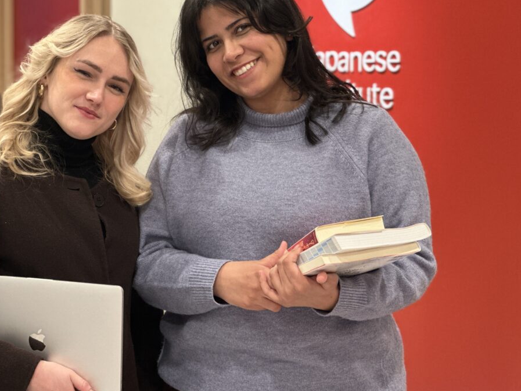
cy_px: 146
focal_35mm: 103
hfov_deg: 19.1
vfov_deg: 14.4
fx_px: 1550
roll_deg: -0.4
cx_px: 214
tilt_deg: -1.5
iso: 160
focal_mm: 9
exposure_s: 1/50
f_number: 2.8
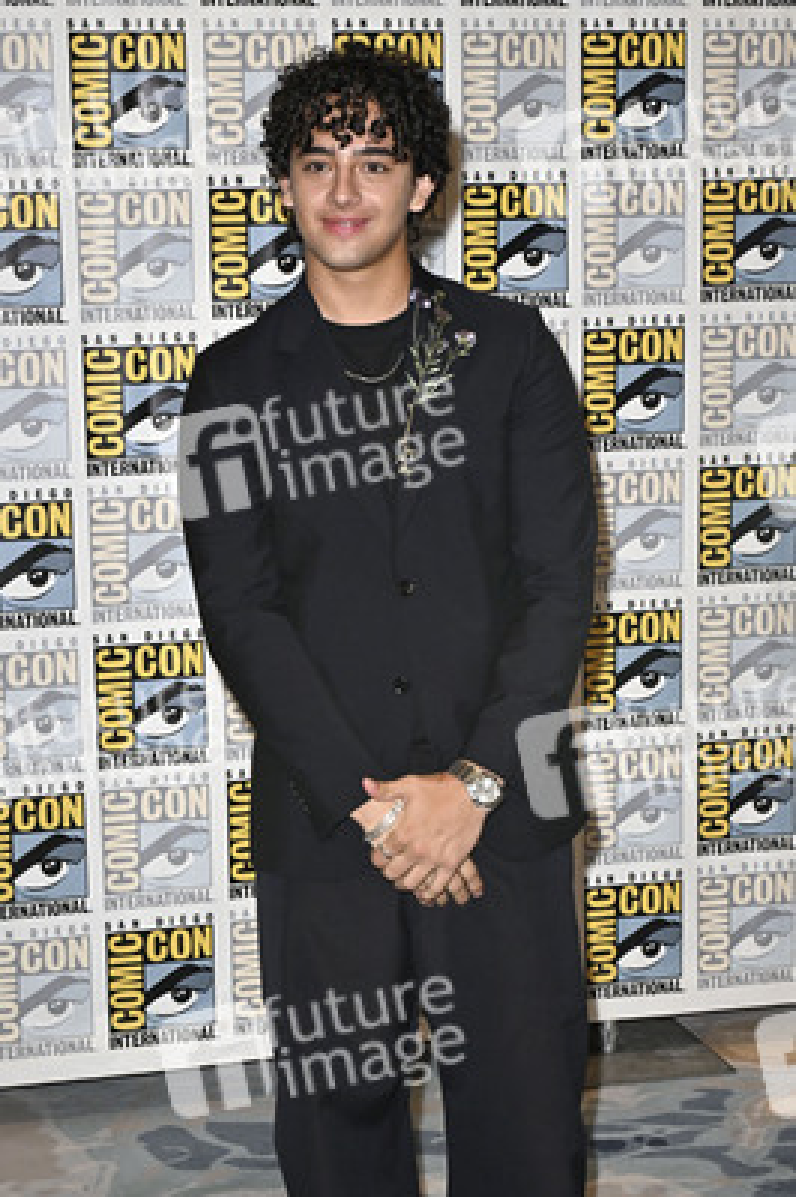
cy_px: 598
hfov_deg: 28.6
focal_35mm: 47
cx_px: 398
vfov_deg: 41.9
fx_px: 1561
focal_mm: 47
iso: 2500
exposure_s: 1/250
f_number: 5.6
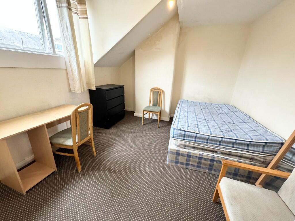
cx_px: 148
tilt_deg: -18.3
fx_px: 119
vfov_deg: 85.7
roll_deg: -2.3
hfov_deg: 102.1
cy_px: 110
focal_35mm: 14
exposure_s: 1/100
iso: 320
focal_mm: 2.22
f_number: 2.2
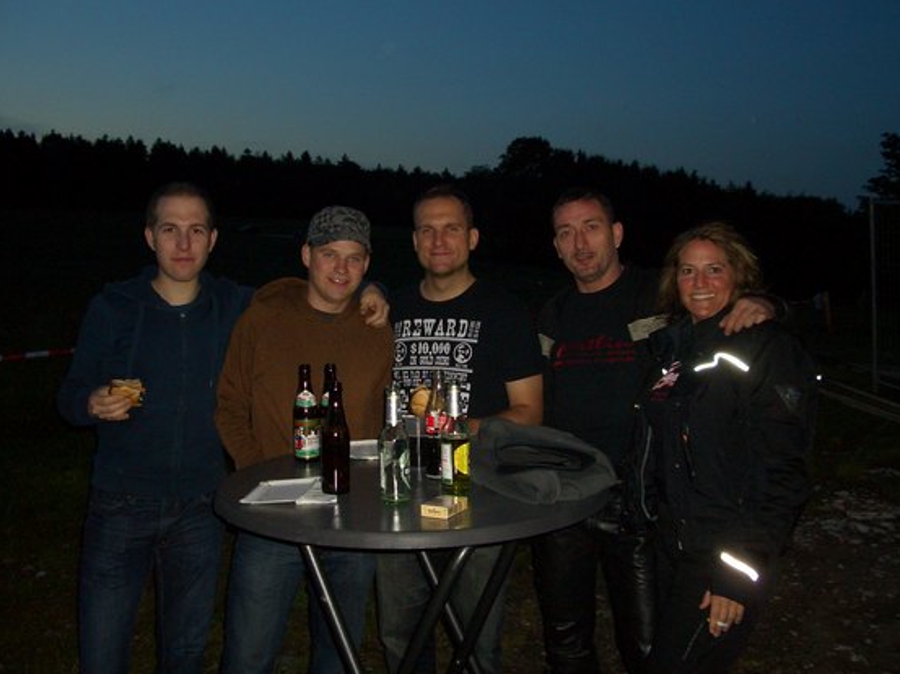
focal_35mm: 38
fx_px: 987
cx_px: 457
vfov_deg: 37.7
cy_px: 337
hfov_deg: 49.0
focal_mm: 5.8
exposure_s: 1/60
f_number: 2.6
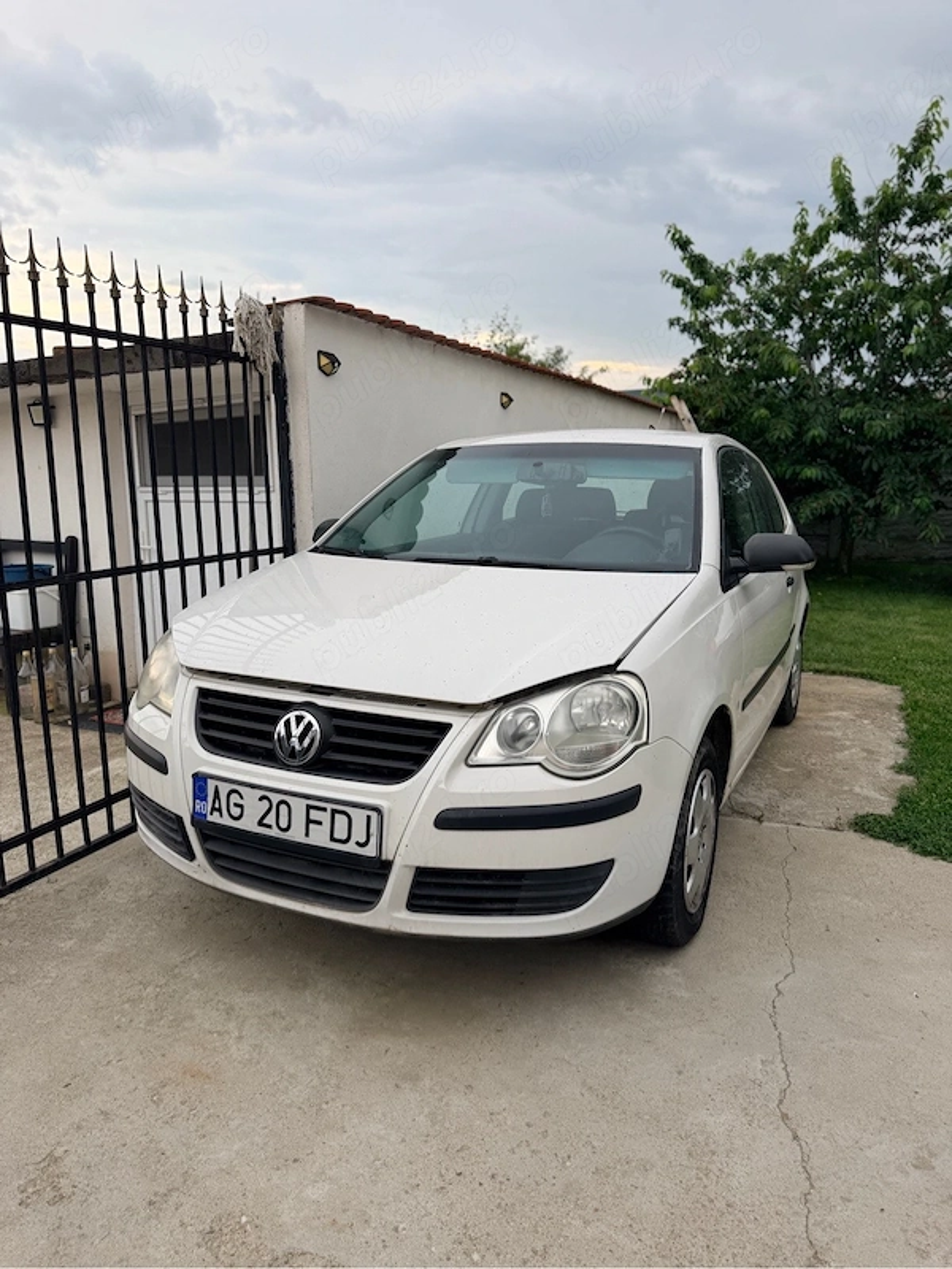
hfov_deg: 56.8
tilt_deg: -10.2
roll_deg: +0.3
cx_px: 476
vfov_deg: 71.6
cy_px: 634
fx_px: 880
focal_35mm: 24
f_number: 1.78
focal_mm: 6.76
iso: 50
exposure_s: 1/121
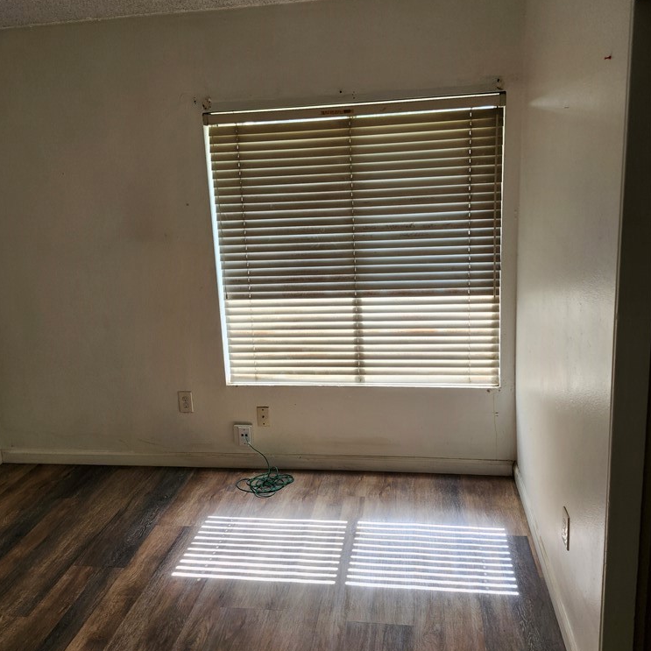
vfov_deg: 57.2
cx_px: 317
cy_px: 298
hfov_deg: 57.3
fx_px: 596
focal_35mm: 28
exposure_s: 1/180
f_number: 1.8
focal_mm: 5.54
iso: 100
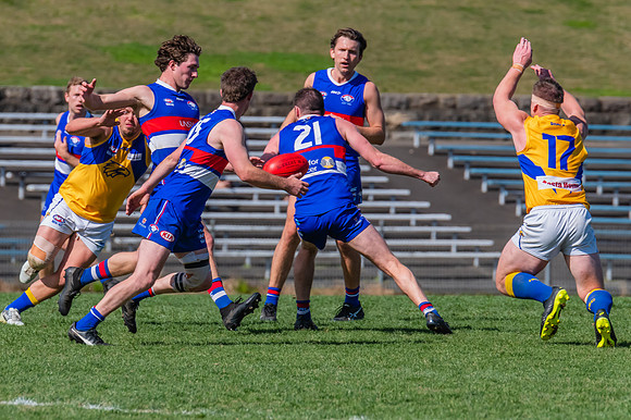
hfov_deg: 3.3
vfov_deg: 2.2
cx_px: 191
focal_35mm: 619
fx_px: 10840
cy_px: 212
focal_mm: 420
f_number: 9
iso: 800
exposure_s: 1/1600
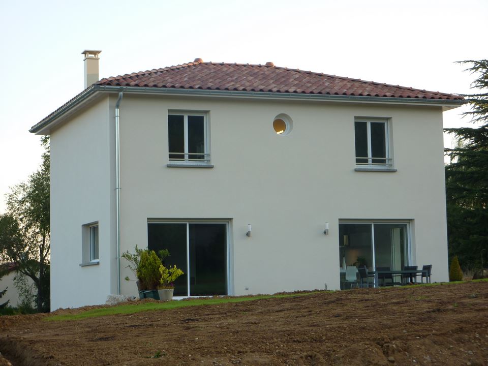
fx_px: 1170
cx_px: 244
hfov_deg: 23.6
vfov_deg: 17.8
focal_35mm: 83
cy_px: 183
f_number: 4.2
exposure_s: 1/60
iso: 80
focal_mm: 13.7
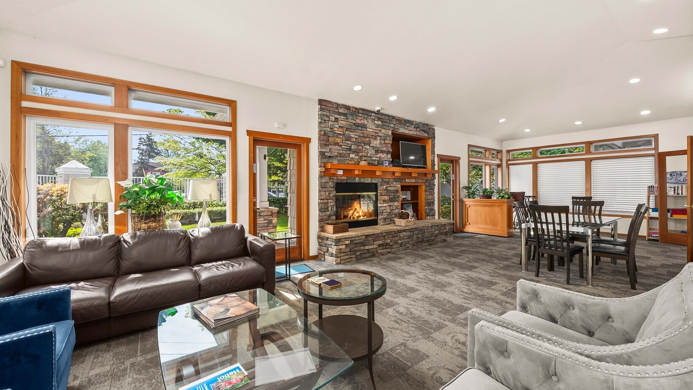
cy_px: 188
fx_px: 257
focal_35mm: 14
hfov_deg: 106.8
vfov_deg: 74.3
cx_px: 350
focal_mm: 13
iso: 1000
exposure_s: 1/10
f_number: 7.1
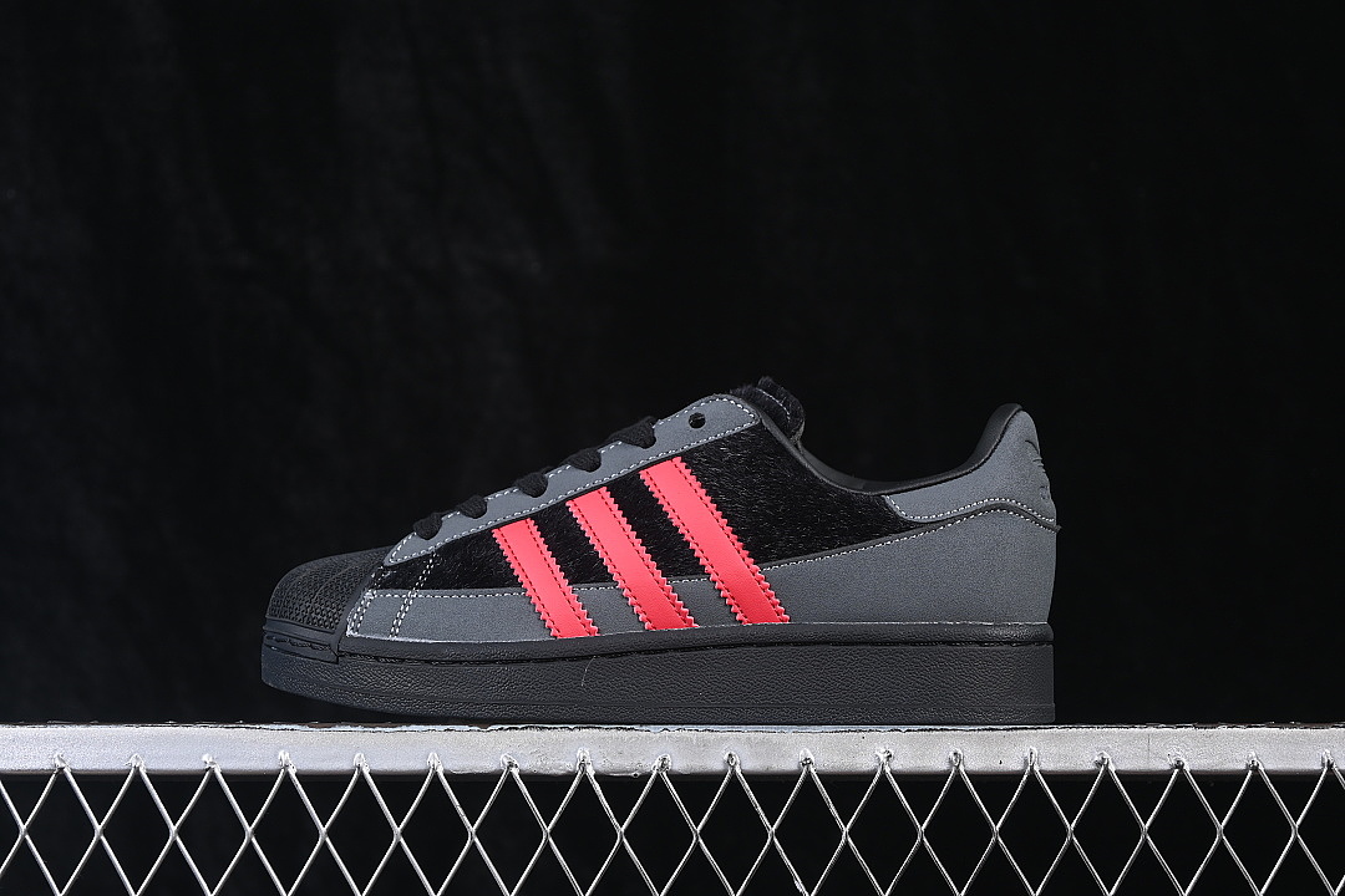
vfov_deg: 18.2
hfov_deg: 27.0
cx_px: 672
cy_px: 448
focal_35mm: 75
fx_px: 2802
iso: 160
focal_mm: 50
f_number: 6.3
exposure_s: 1/50
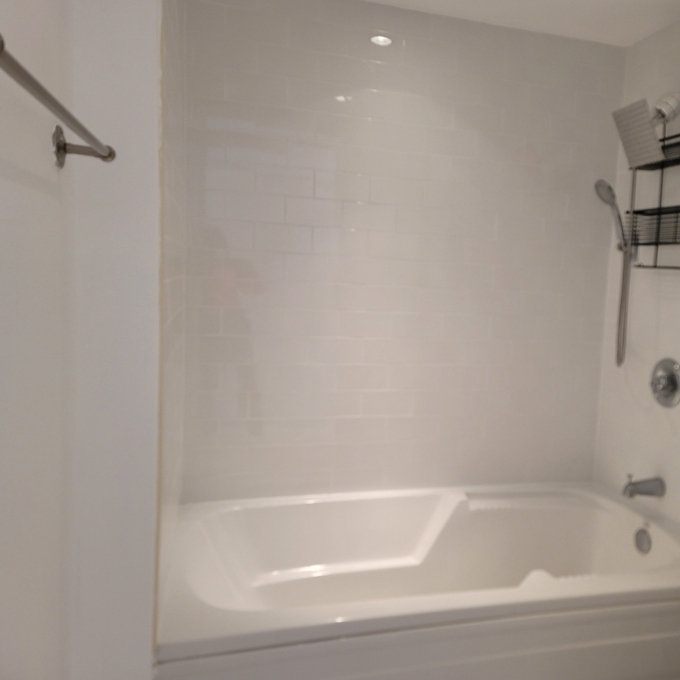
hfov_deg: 53.4
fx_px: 667
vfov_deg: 54.0
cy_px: 334
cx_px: 425
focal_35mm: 30
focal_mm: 7
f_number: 1.8
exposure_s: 1/120
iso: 200
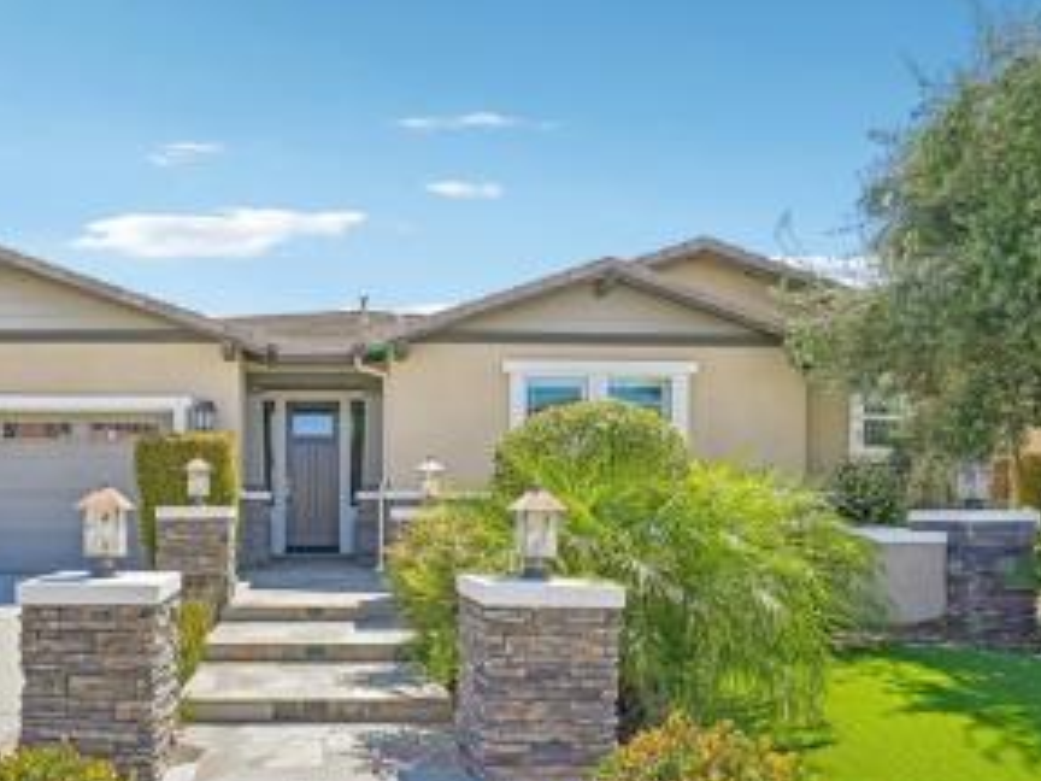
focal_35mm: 24
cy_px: 510
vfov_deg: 55.8
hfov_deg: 68.7
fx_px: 722
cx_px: 314
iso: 100
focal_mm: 16
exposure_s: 1/200
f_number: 8
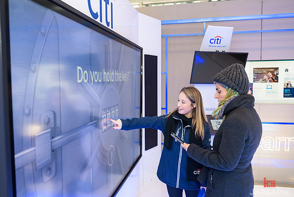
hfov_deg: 60.2
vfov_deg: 42.4
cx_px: 141
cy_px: 98
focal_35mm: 31
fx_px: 253
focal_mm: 28
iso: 1000
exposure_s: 1/125
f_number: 3.2
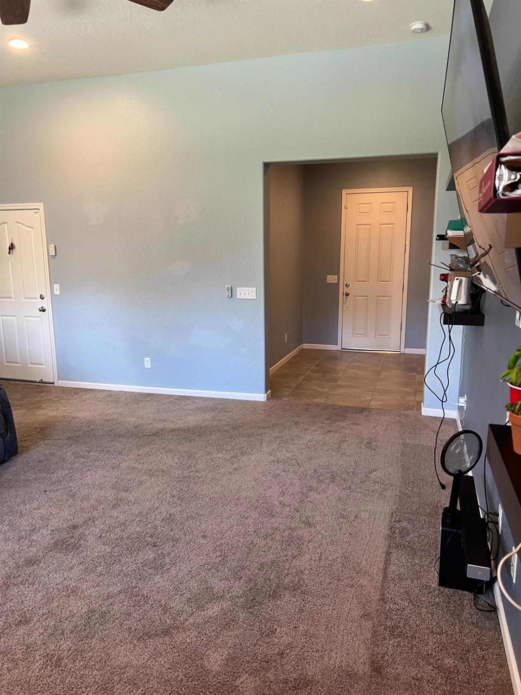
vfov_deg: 67.3
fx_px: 522
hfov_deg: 53.1
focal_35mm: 26
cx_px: 260
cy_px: 348
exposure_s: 1/60
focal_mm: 5.7
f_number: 1.5
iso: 100
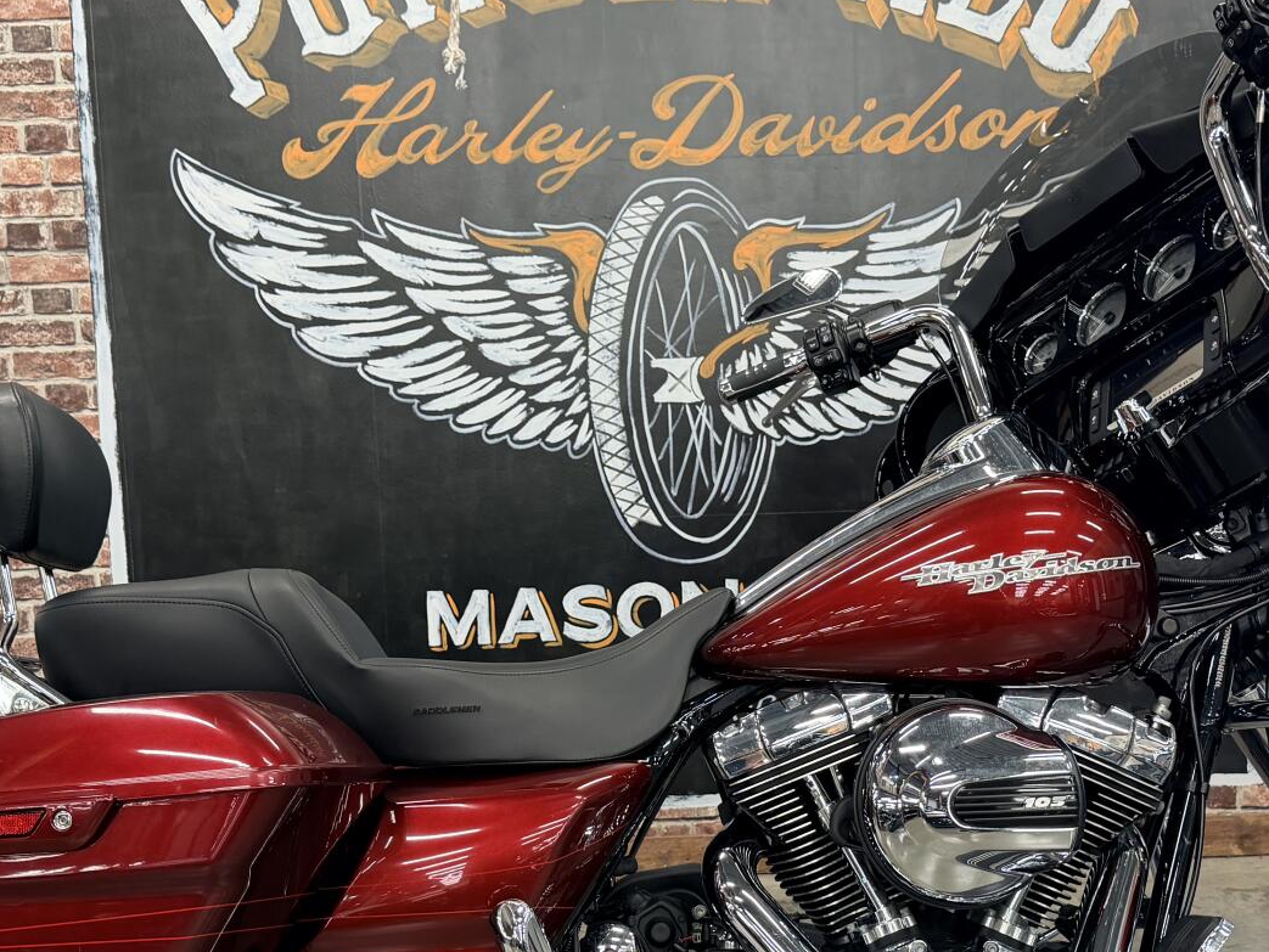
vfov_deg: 31.4
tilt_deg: -6.0
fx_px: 1687
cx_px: 689
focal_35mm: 46
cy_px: 609
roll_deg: +1.8
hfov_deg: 41.2
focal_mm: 6.76
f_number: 1.78
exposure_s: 1/60
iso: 160
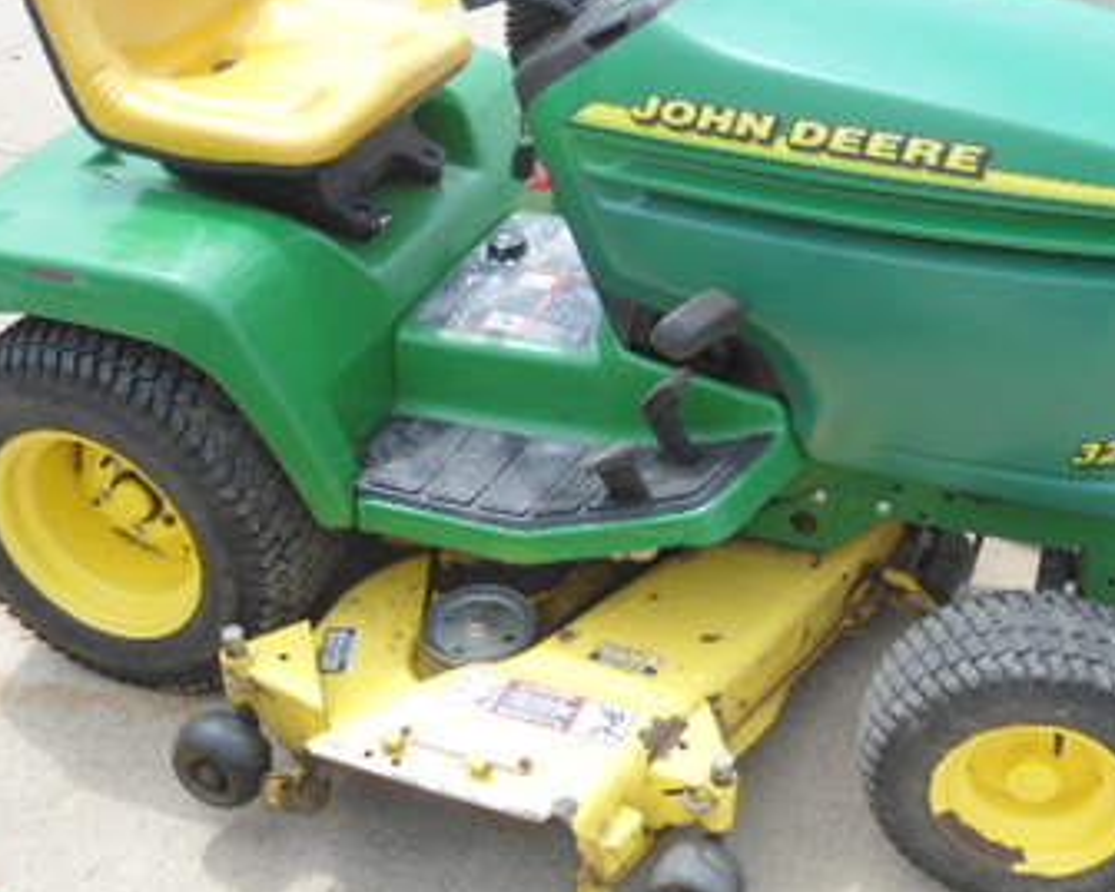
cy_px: 232
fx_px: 1617
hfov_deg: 37.8
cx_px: 710
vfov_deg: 30.4
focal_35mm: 49
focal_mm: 5.6
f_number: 3
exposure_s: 1/640
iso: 80
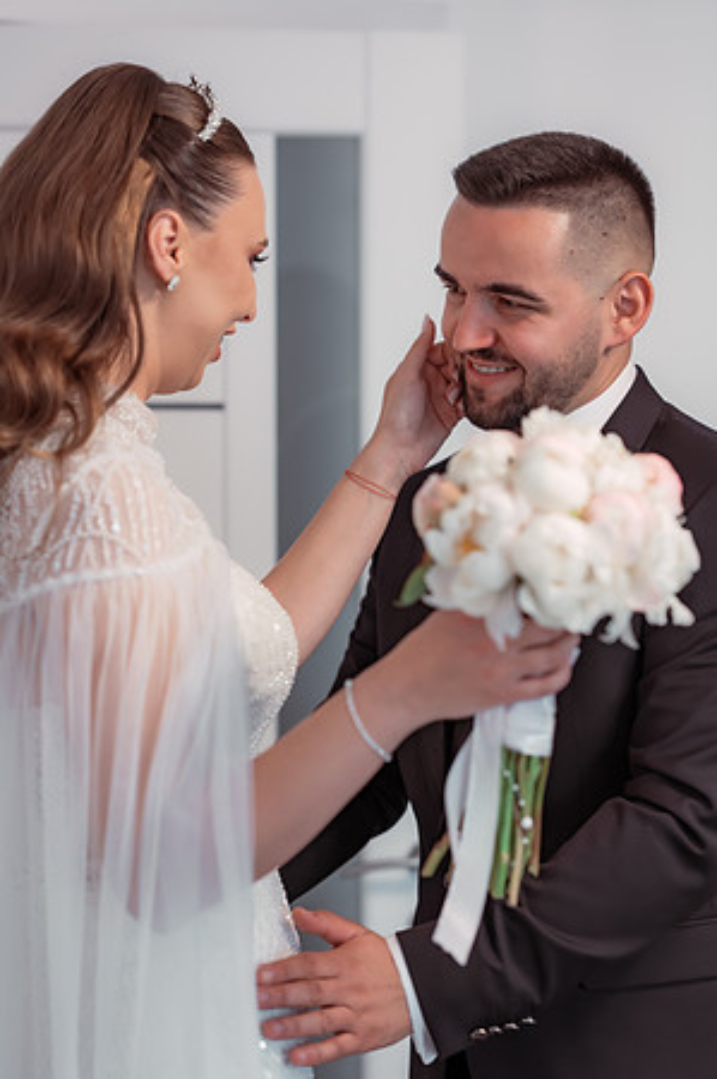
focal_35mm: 85
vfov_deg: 23.9
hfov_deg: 16.0
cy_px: 540
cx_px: 358
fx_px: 2545
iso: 1600
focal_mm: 85
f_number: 2.8
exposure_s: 1/320
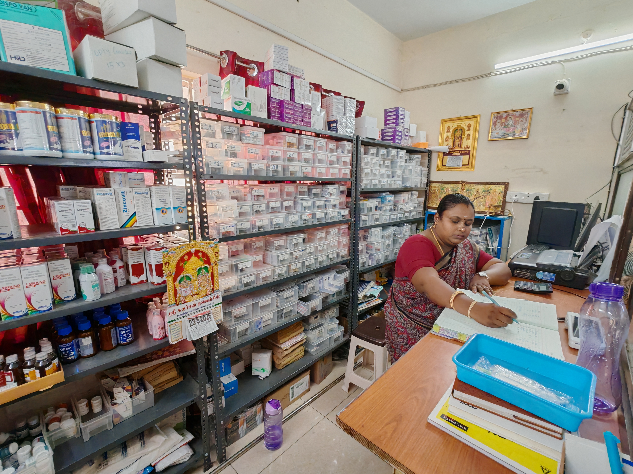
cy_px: 237
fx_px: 293
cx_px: 316
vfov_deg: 78.1
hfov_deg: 94.5
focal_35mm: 16
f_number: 2.2
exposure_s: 1/33
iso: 500
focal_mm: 1.96
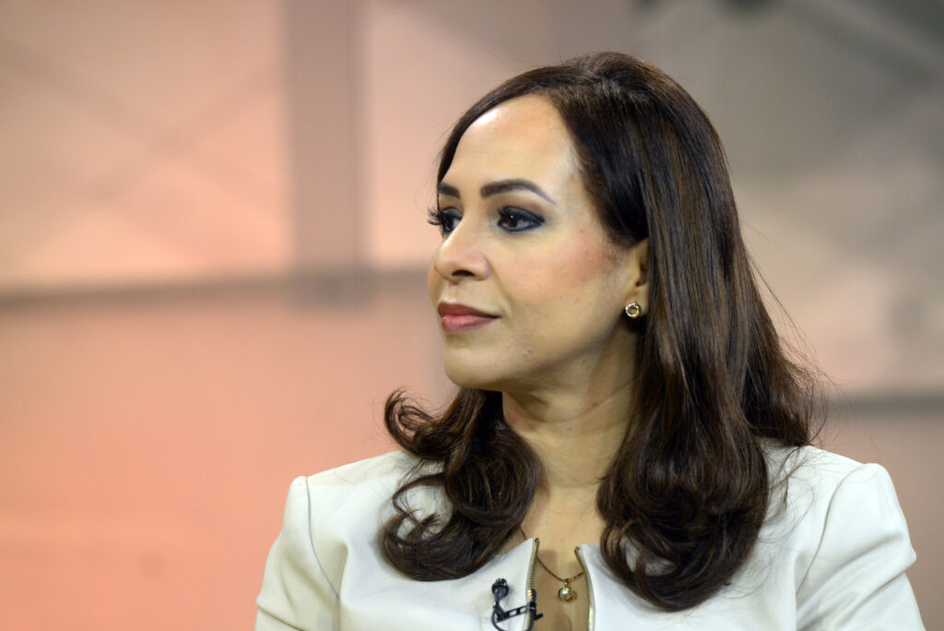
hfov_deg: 10.3
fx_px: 5247
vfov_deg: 6.9
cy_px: 316
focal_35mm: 200
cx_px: 472
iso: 800
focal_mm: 200
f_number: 2.8
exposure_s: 1/100
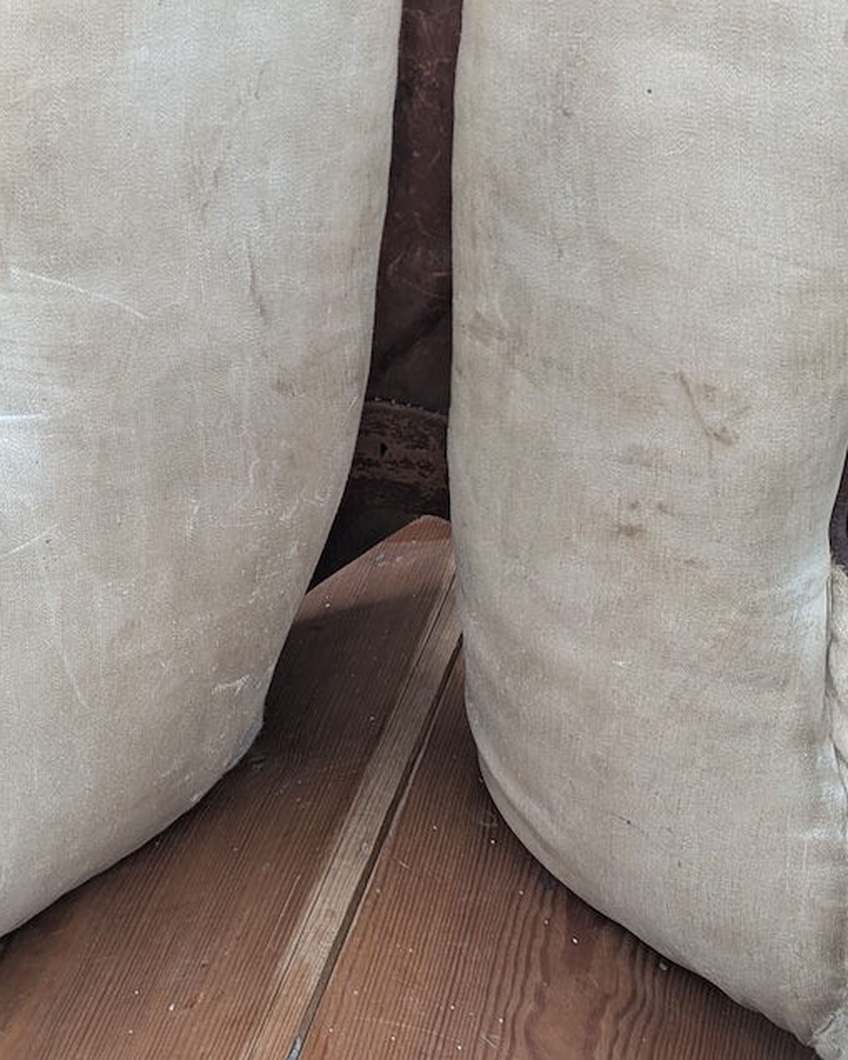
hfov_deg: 18.0
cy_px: 324
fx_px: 2666
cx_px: 293
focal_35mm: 85
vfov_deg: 22.4
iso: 22
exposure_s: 1/36.8
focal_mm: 6.9
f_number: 1.68
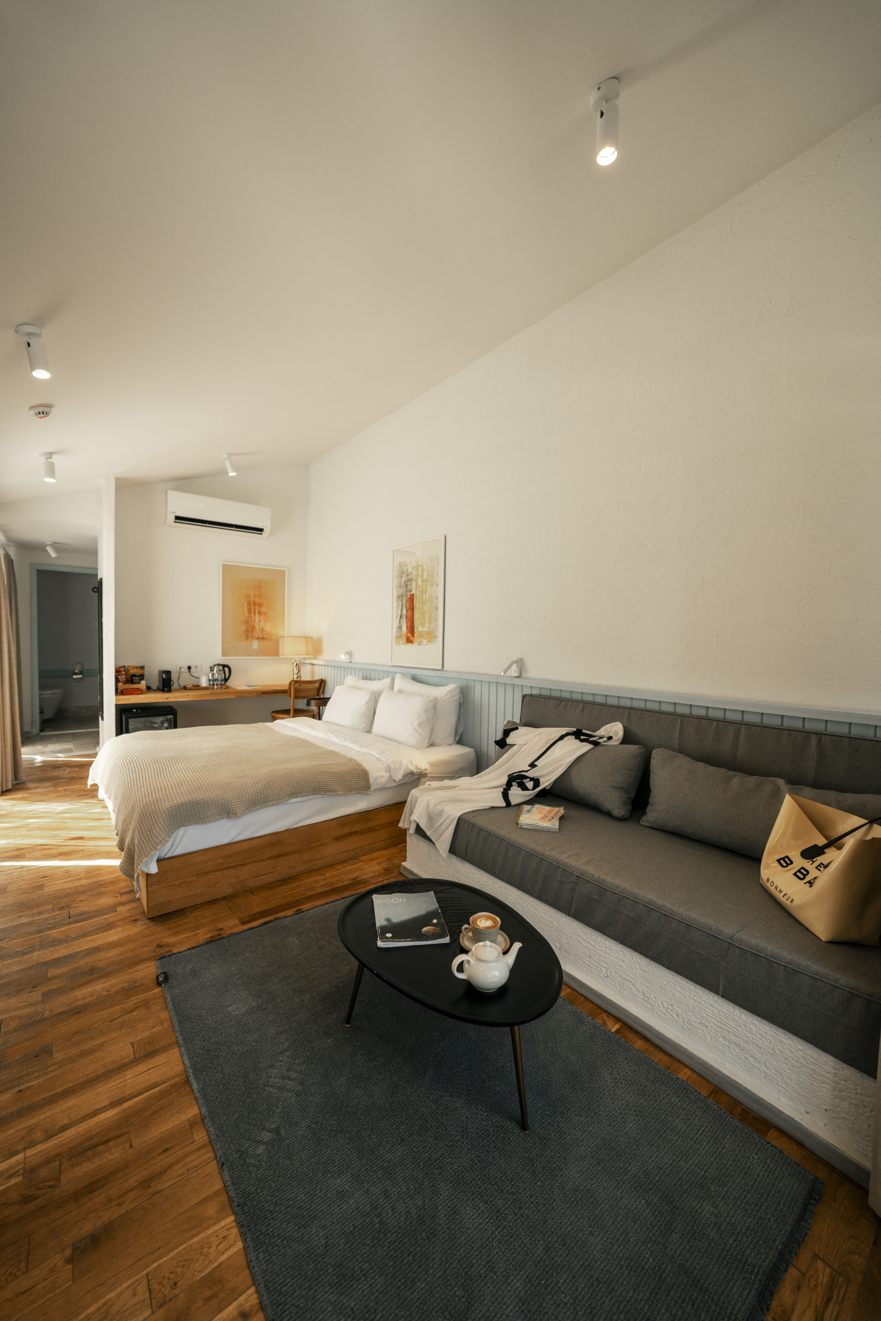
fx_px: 477
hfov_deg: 85.4
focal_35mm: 13
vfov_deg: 108.3
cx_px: 440
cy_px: 660
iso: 250
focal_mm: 13
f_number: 2.8
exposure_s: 1/250
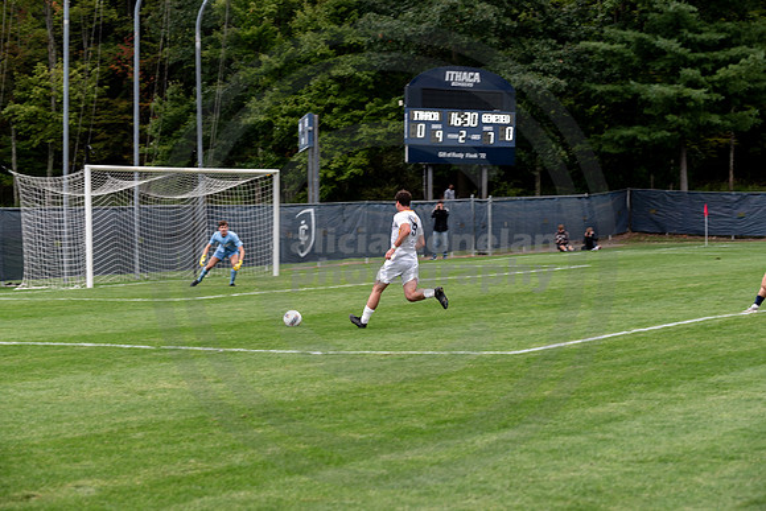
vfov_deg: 13.6
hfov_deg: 20.2
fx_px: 2149
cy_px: 256
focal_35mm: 101
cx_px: 383
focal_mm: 100
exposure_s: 1/400
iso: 320
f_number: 5
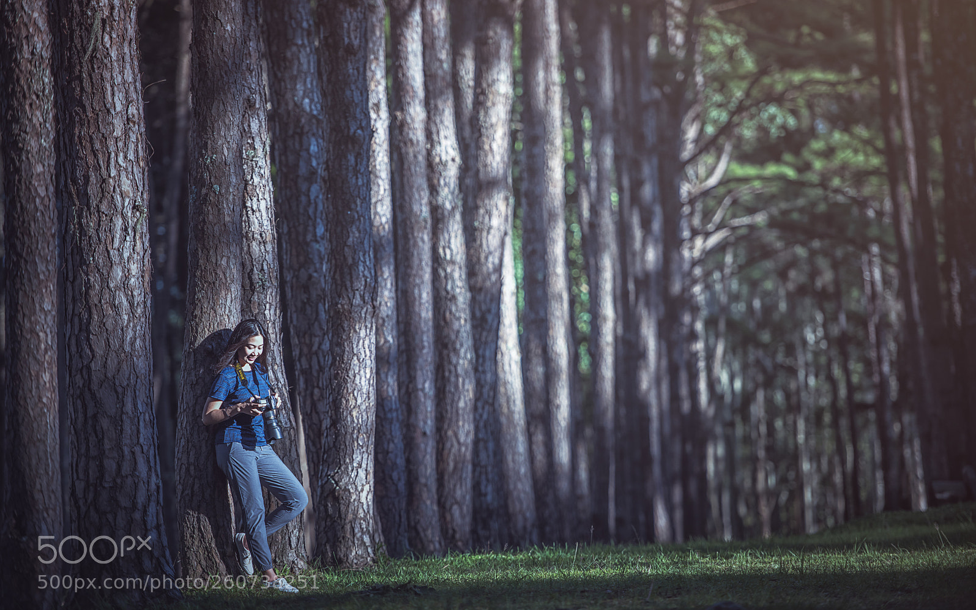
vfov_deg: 7.3
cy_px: 303
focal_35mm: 179
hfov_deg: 11.7
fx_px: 4761
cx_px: 489
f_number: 2.8
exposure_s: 1/800
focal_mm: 175
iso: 100
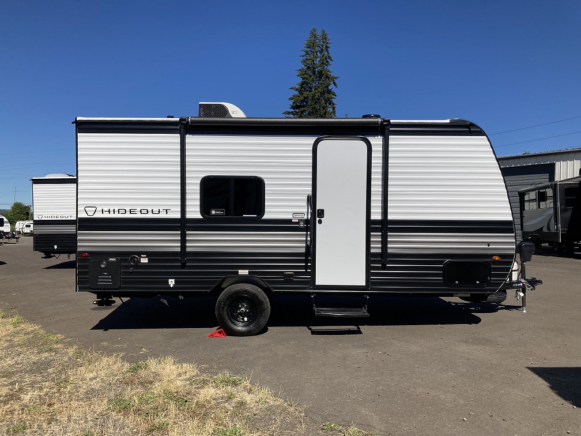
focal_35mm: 28
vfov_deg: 49.7
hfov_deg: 63.4
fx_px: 470
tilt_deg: +1.9
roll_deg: -1.9
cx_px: 290
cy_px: 218
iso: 25
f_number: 1.8
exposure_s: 1/4367
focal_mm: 3.99
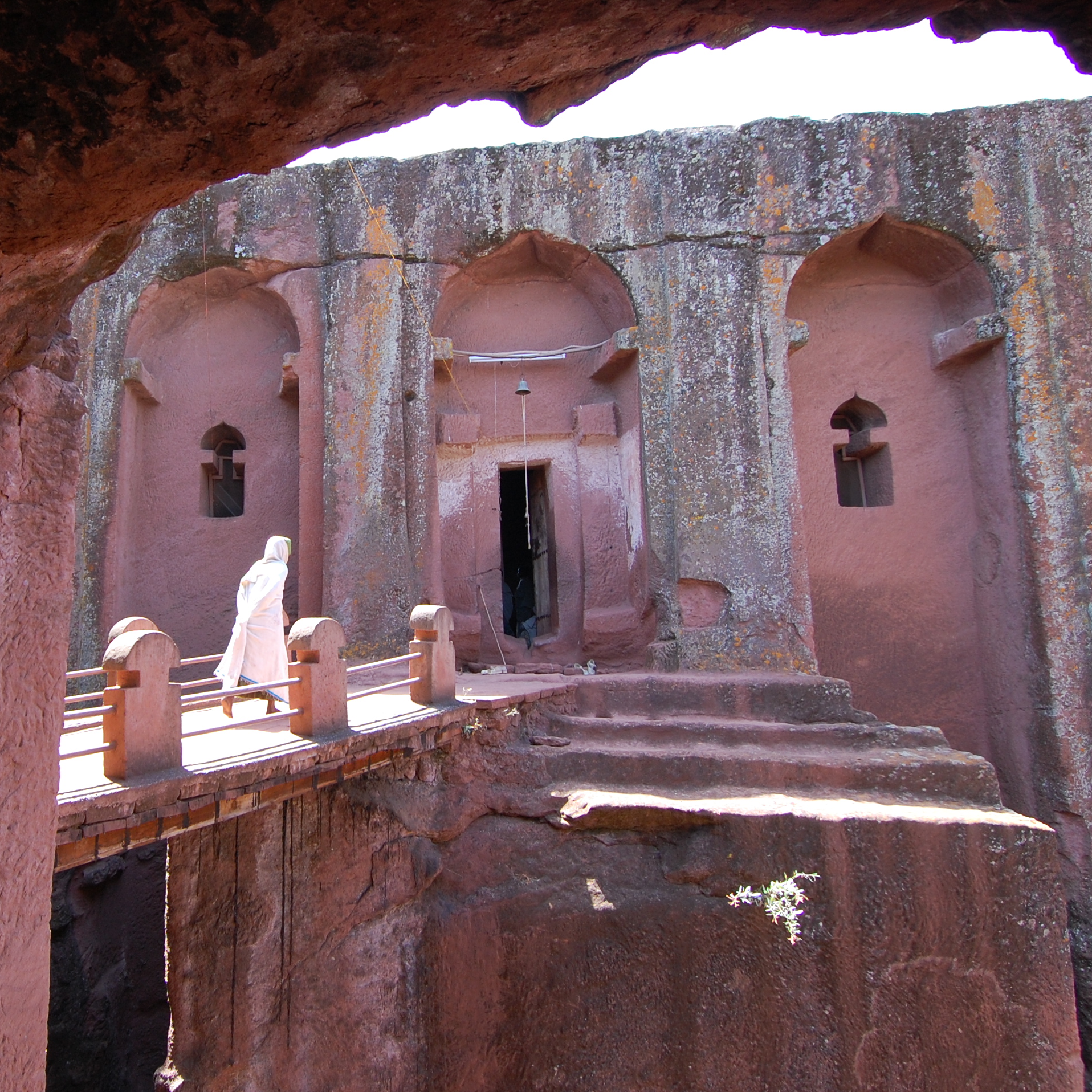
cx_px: 303
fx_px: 857
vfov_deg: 65.0
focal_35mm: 24
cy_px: 547
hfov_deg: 62.1
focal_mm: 12
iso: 360
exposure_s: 1/125
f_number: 5.6
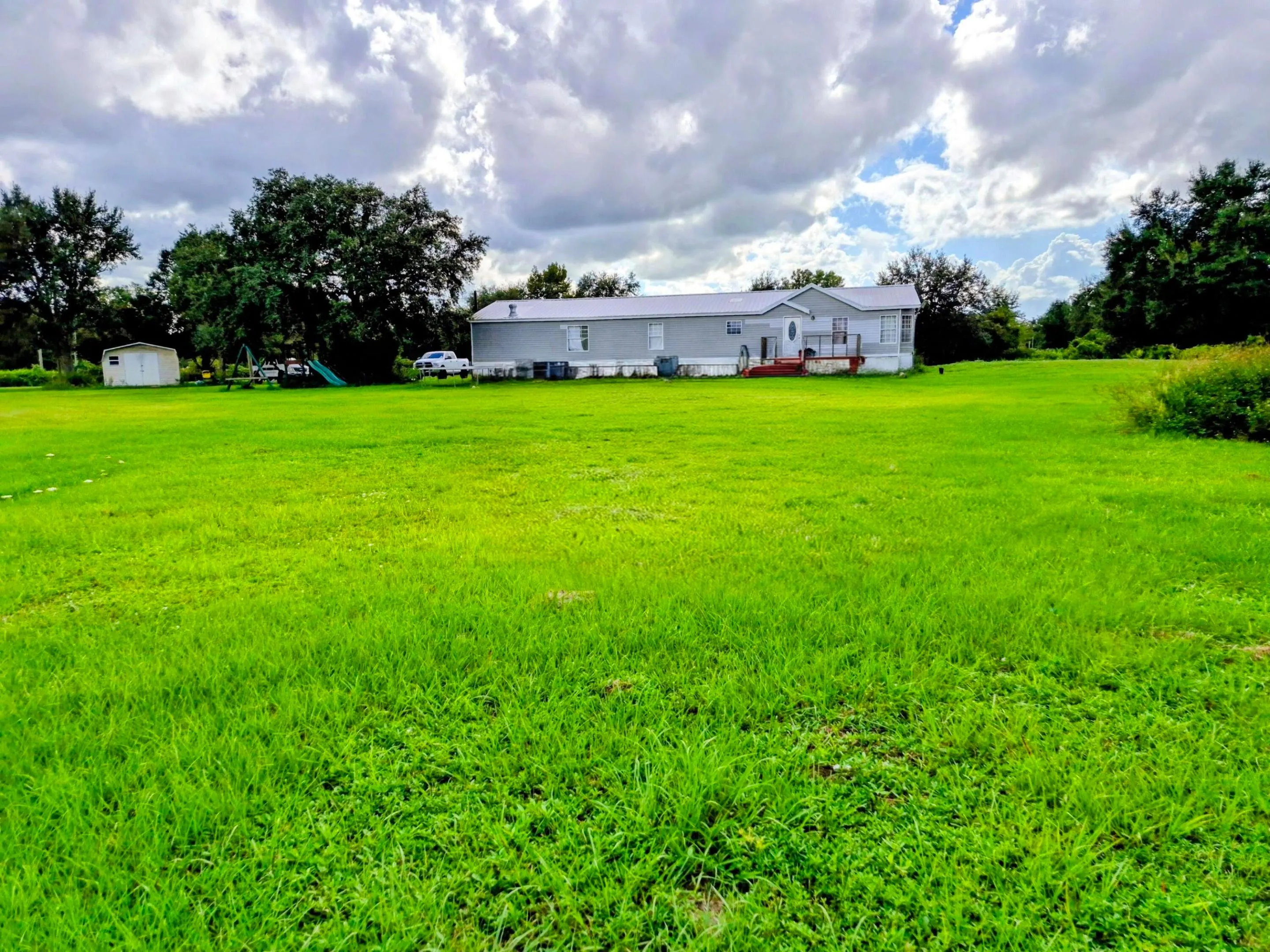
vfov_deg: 58.9
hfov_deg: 73.9
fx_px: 844
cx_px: 635
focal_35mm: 23
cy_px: 476
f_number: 1.8
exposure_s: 1/7696
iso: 64
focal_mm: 5.4
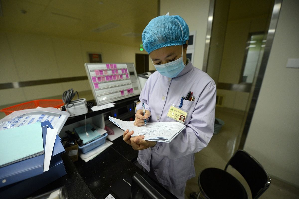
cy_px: 100
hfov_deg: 104.3
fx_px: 116
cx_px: 150
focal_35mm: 14
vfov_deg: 81.2
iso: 1600
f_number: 2.8
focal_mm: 14
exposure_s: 1/250
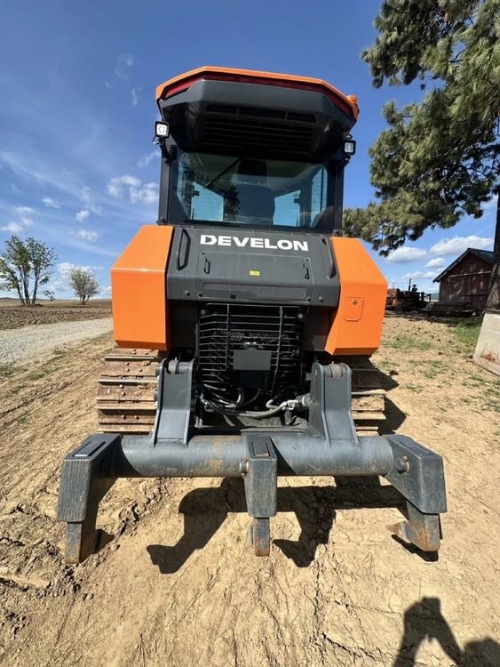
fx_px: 269
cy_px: 334
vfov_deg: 102.0
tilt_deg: -5.6
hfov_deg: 85.7
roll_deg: +0.5
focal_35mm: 14
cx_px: 250
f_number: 2.2
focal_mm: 2.22
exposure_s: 1/1072
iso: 40
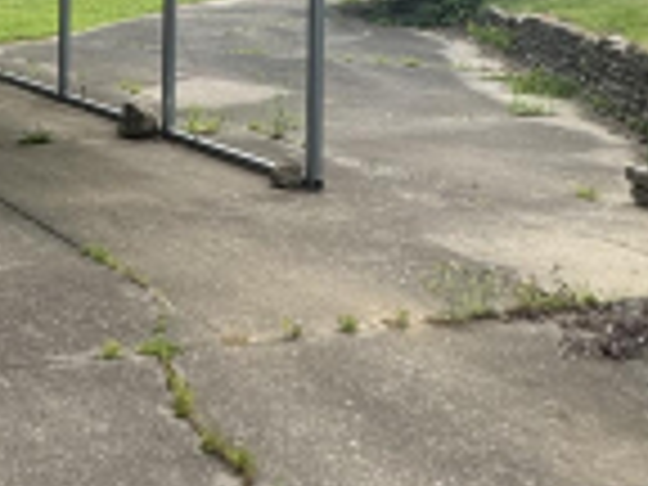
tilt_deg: -6.7
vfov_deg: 21.7
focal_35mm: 65
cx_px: -52
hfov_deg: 27.5
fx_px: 1217
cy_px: -14
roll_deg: -2.7
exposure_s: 1/470
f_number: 2.2
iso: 40
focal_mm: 2.22
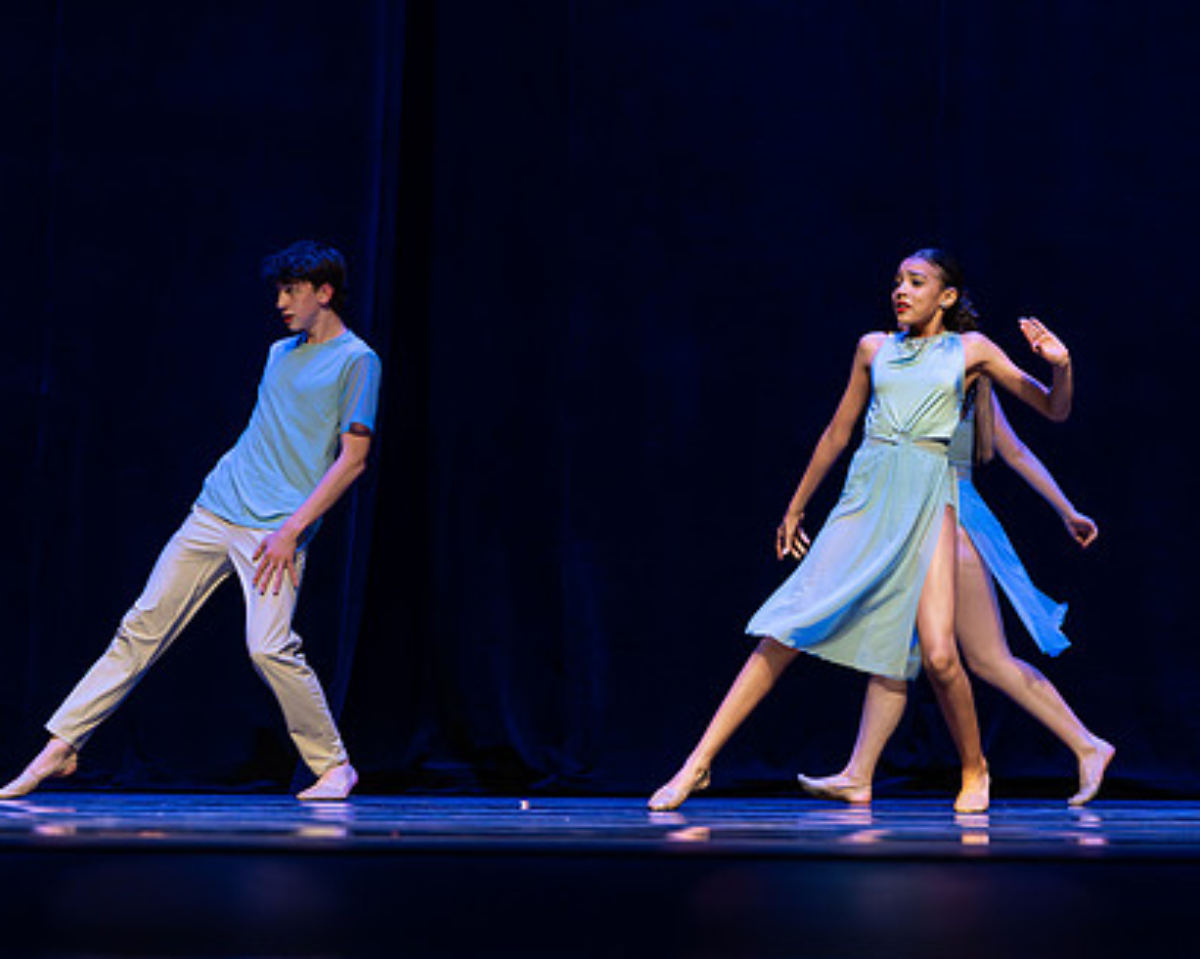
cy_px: 389
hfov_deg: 12.3
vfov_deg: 9.8
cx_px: 834
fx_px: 5575
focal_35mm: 157
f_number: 2.8
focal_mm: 93
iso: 3200
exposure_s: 1/640
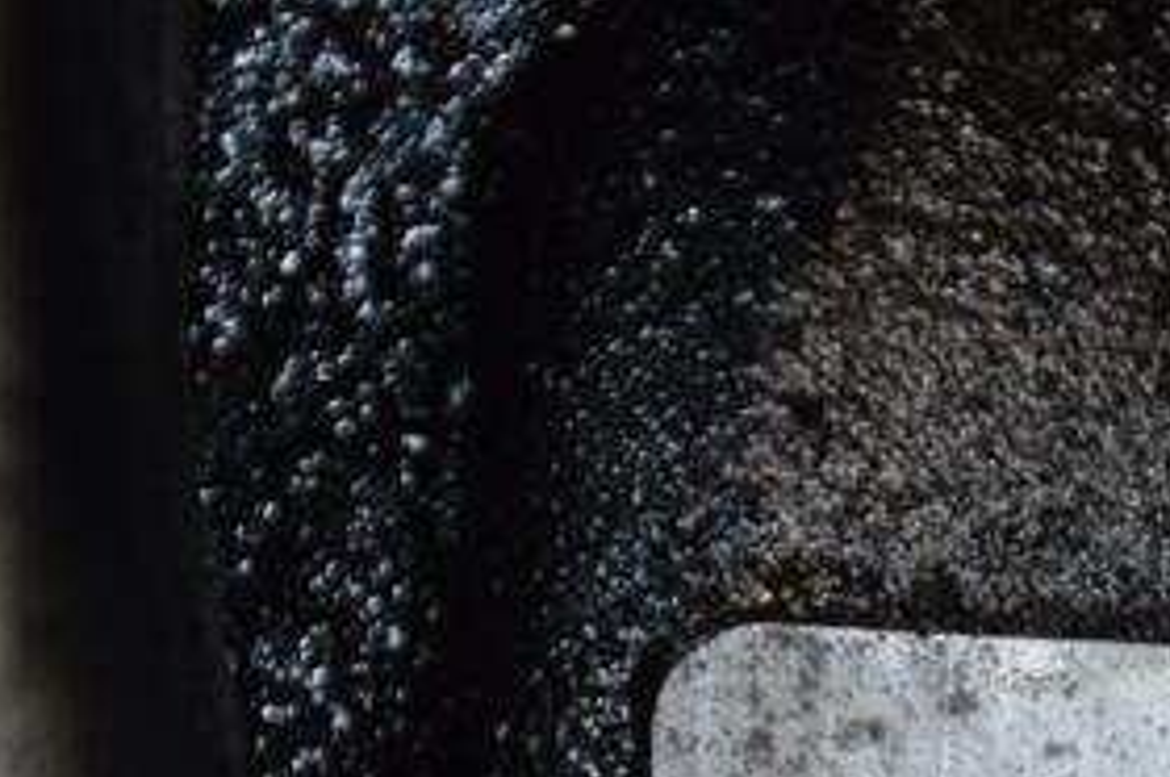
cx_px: 832
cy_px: 831
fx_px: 10974
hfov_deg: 6.1
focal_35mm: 338
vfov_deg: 4.0
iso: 800
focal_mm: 105
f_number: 5.6
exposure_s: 1/60
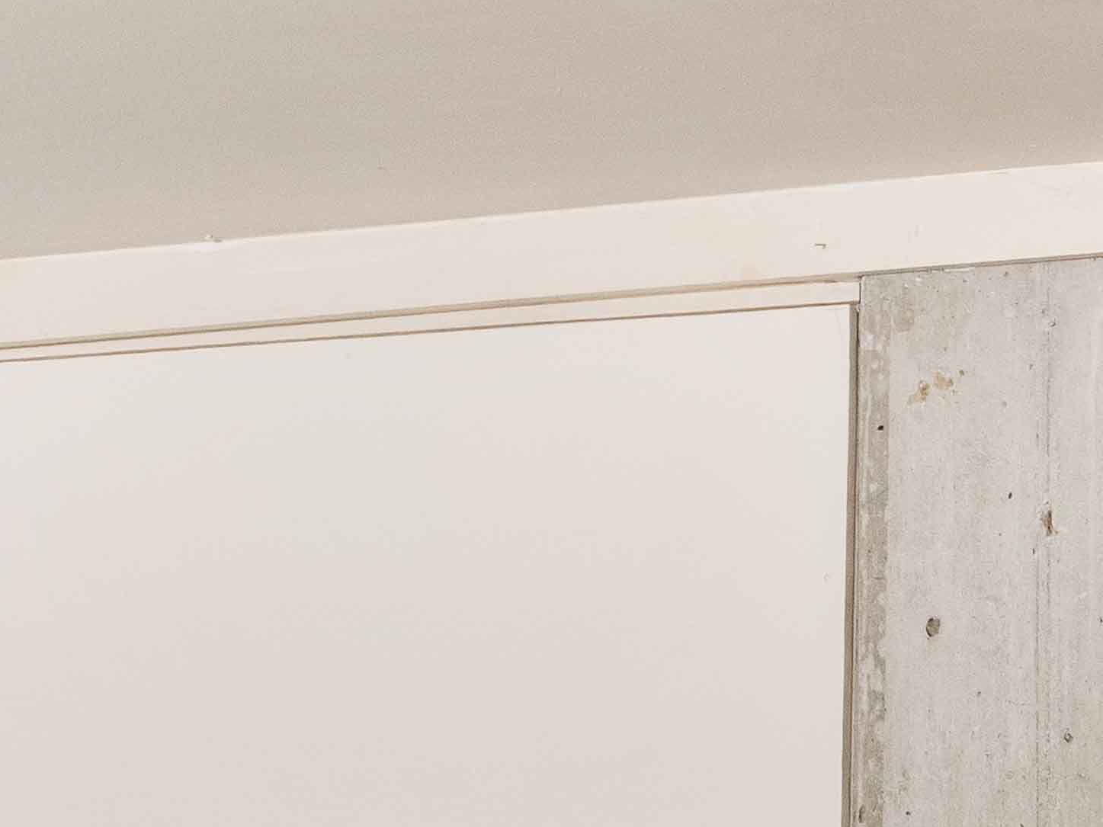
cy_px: 1774
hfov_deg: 8.9
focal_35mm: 221
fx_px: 7041
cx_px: 85
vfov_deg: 6.5
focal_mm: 35
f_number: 4
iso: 640
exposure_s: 1/2
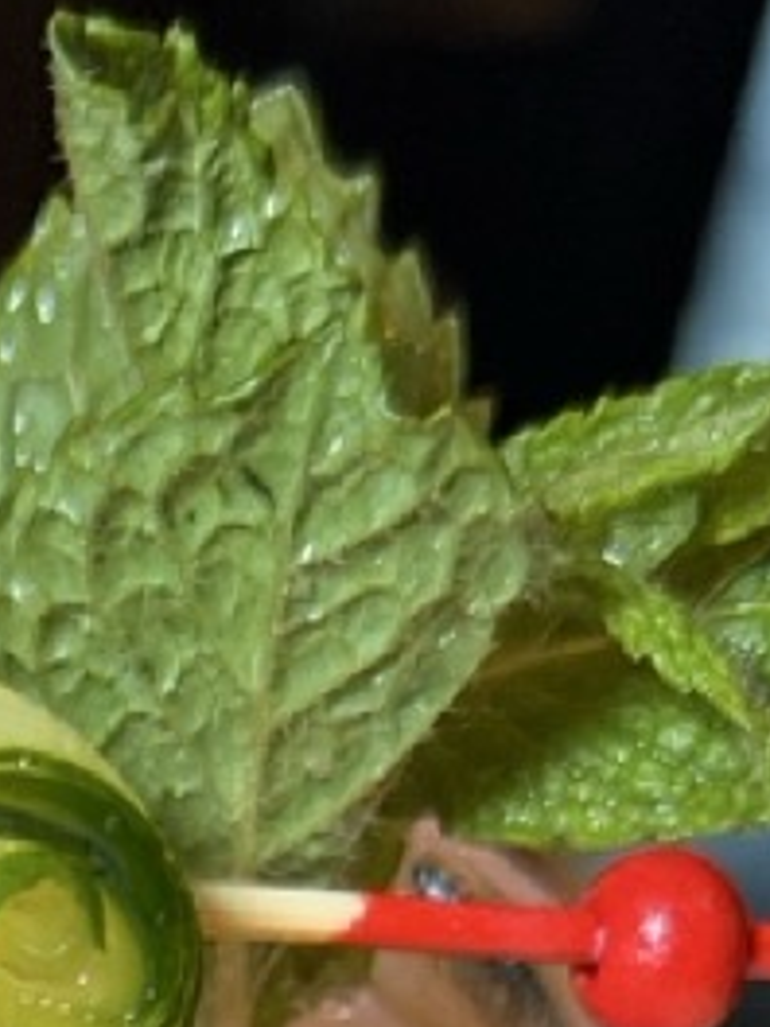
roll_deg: -12.1
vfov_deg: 8.1
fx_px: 6910
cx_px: -552
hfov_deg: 6.3
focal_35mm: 233
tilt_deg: -29.7
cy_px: 2101
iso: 200
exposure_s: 1/40
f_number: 1.78
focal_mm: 6.76
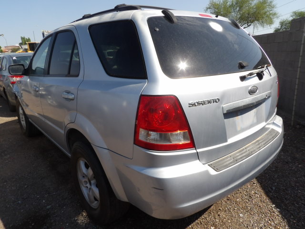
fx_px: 211
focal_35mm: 24
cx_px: 152
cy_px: 114
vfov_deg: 56.8
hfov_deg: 71.6
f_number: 5.6
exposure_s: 1/416
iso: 100
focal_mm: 4.3
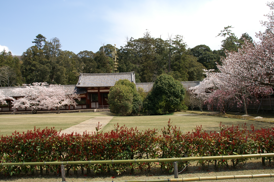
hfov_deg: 60.3
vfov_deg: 42.2
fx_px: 236
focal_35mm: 31
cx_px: 134
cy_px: 86
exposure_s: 1/300
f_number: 8
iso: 100
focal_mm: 18
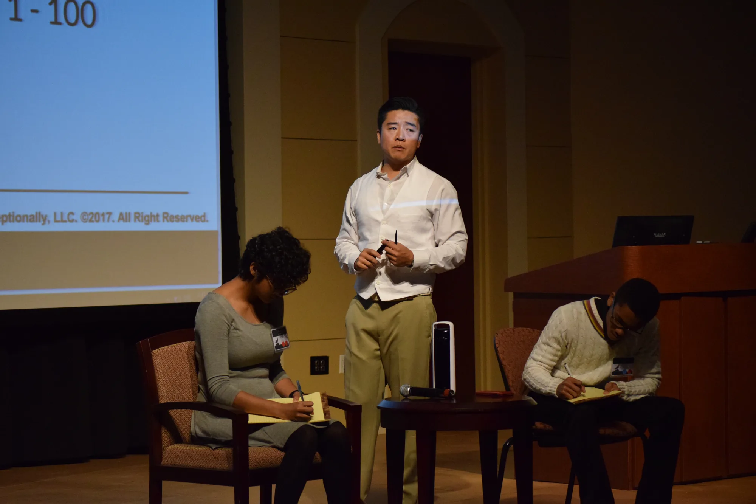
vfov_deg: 13.0
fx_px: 2205
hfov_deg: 19.5
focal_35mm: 105
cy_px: 252
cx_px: 378
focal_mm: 70
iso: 3200
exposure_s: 1/500
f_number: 4.2
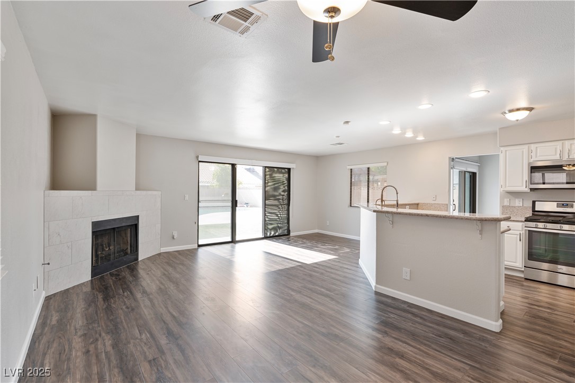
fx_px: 256
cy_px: 192
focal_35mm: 16
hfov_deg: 96.7
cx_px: 288
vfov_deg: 73.7
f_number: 8
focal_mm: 16
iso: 160
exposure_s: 1/5
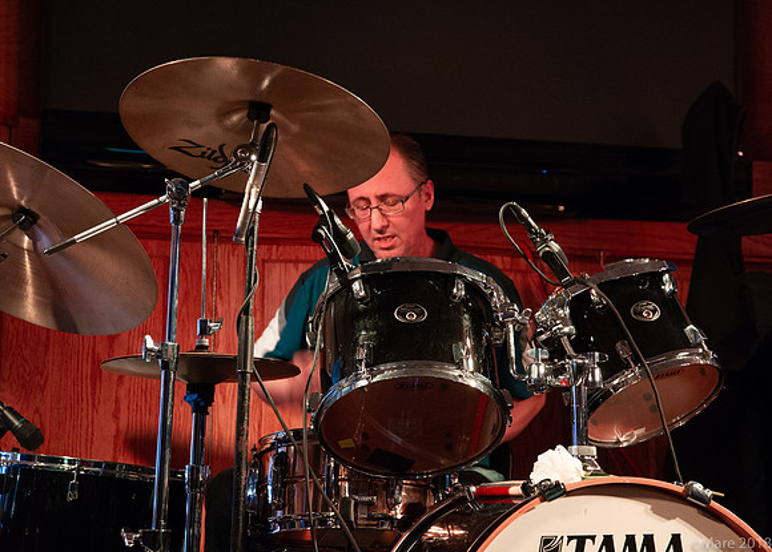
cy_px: 276
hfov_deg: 26.9
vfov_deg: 19.4
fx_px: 1612
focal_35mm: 73
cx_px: 357
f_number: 6.3
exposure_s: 1/40
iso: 6400
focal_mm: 70
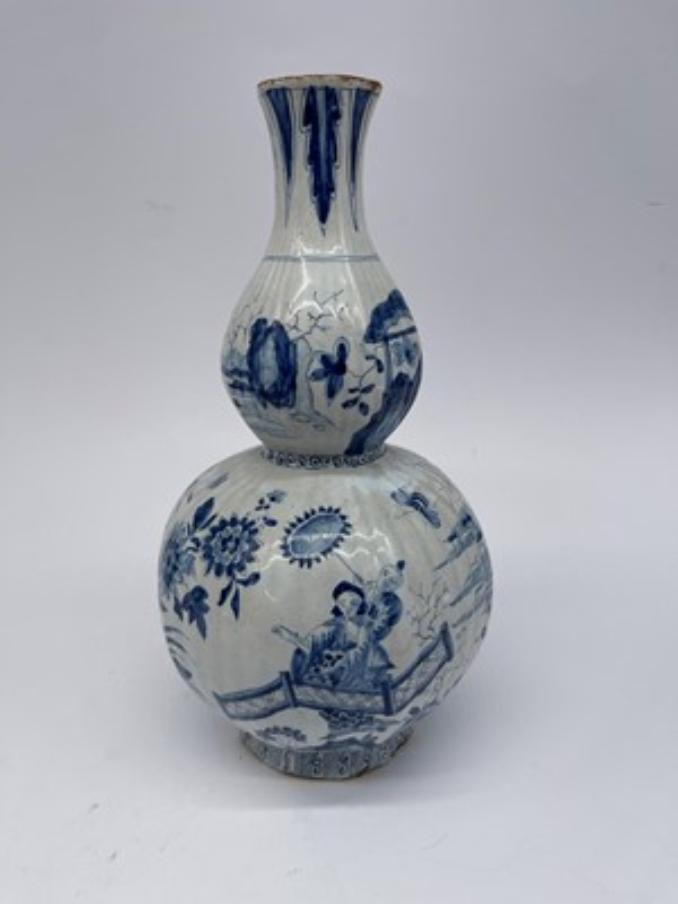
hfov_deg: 54.9
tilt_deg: -18.1
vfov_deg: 69.4
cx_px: 339
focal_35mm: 25
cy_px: 452
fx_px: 653
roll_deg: +1.0
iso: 32
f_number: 1.6
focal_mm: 5.1
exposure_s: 1/478
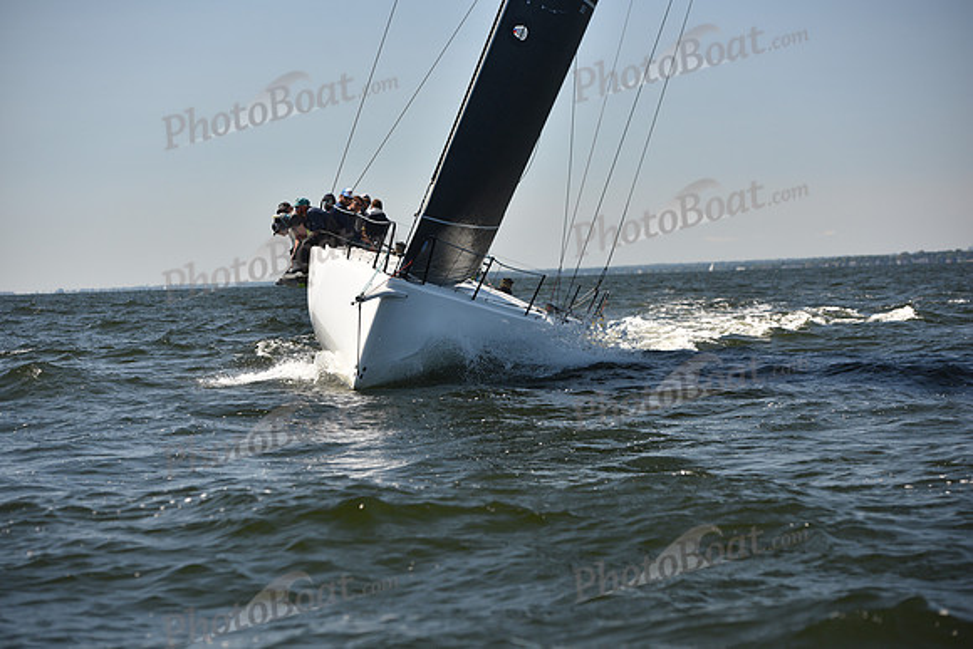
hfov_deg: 18.6
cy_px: 324
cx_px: 486
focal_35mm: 110
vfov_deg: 12.5
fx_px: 2974
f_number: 4
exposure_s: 1/1000
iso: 250
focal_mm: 110
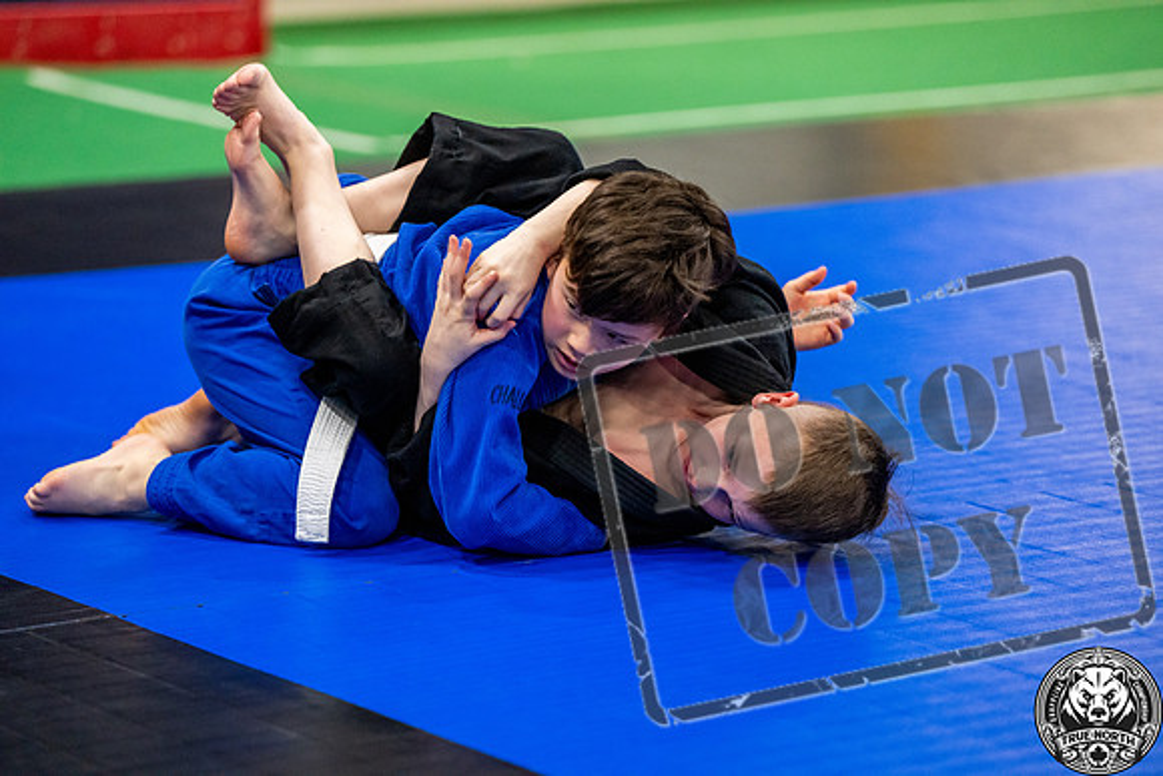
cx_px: 582
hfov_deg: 14.2
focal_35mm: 145
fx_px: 4685
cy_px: 388
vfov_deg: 9.5
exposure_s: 1/500
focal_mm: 145
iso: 5000
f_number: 2.8
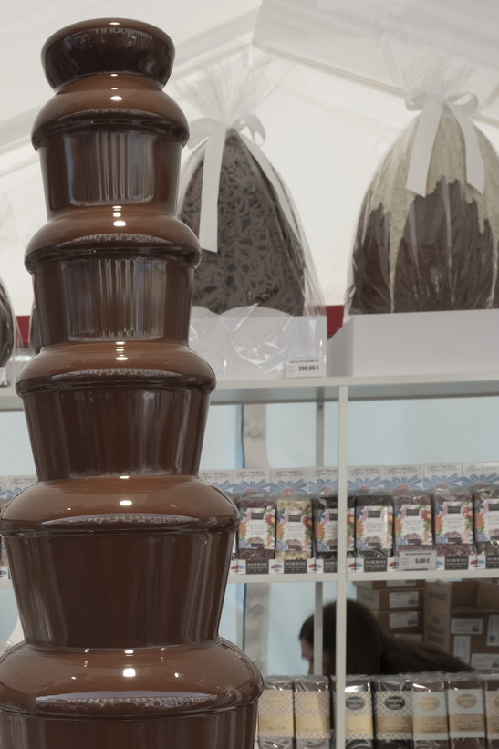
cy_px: 677
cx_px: 106
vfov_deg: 35.3
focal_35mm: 53
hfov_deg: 25.1
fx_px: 1102
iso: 800
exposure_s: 1/125
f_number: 10
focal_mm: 19.2
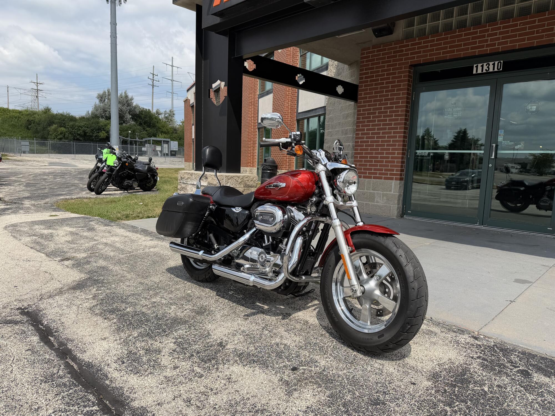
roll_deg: -2.1
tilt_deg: -6.3
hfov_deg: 71.6
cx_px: 278
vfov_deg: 56.8
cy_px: 208
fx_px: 385
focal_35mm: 24
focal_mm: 6.76
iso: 80
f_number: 1.78
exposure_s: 1/5319
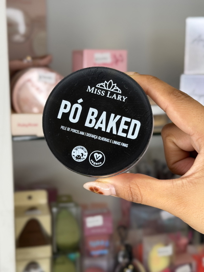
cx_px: 102
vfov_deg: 39.7
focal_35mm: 48
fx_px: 378
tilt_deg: -11.6
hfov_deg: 30.2
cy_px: 136
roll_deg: -0.8
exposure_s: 1/118
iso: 80
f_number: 1.78
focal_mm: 6.76
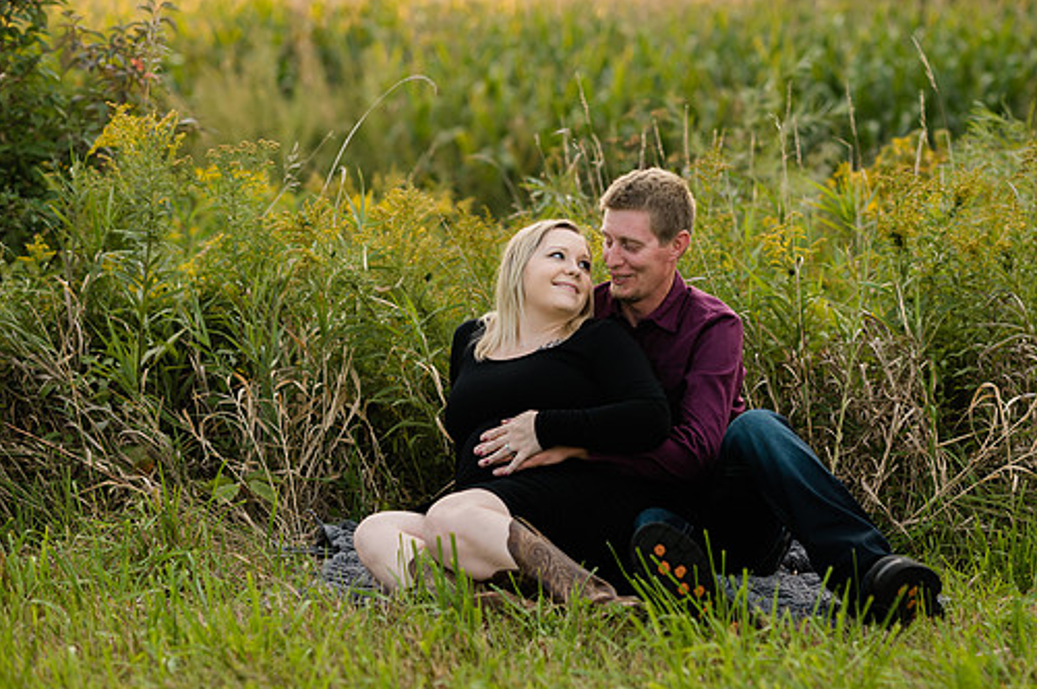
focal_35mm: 107
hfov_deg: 19.1
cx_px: 640
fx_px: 3079
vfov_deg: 12.8
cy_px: 362
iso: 200
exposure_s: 1/640
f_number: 2.8
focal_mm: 85
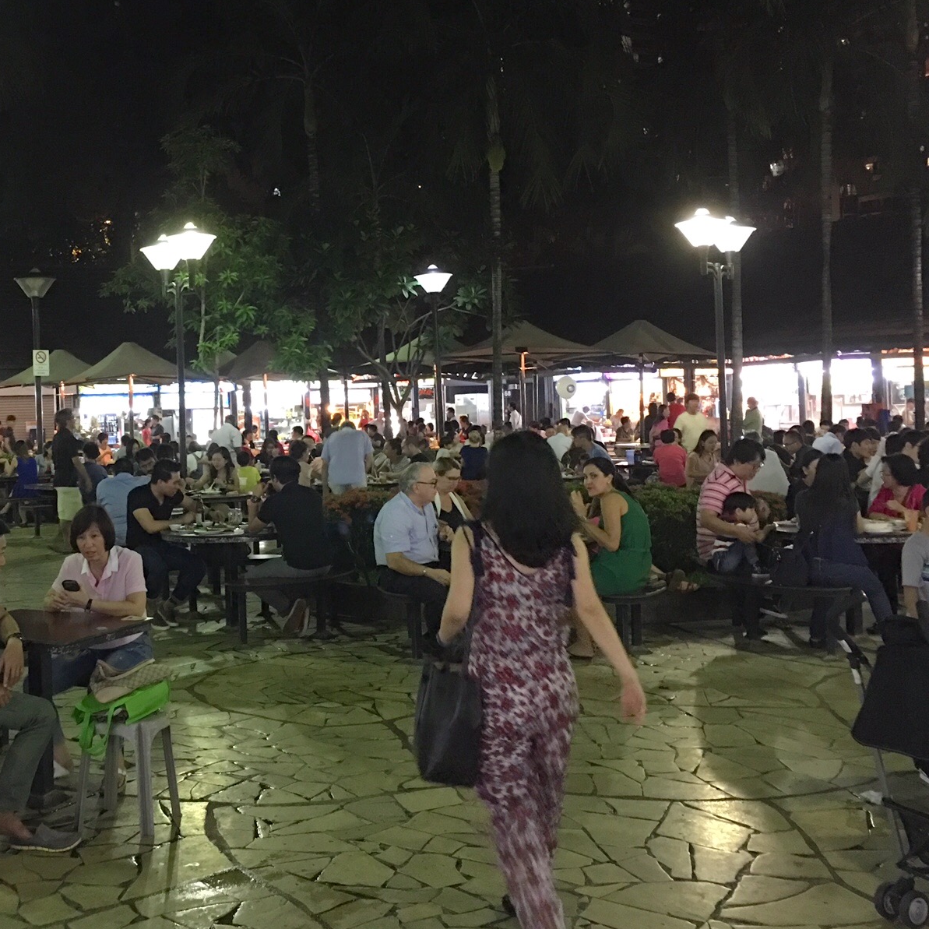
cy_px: 377
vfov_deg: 38.2
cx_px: 256
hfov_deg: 37.6
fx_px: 1336
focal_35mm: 44
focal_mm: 4.15
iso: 125
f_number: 2.2
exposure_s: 1/8
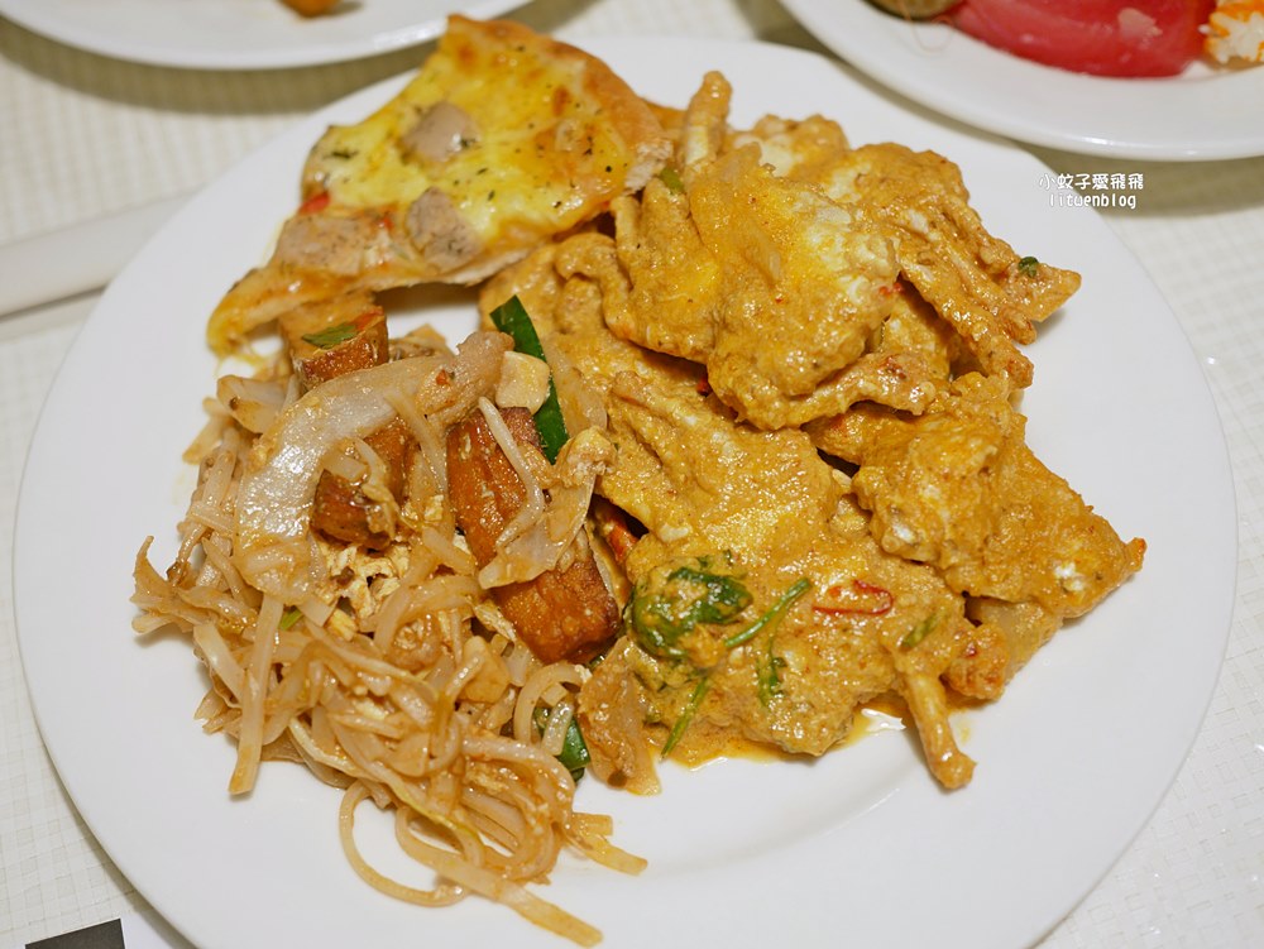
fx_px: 1827
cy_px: 474
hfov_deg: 38.2
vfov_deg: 29.1
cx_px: 632
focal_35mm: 50
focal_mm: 25
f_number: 1.8
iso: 200
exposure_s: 1/60
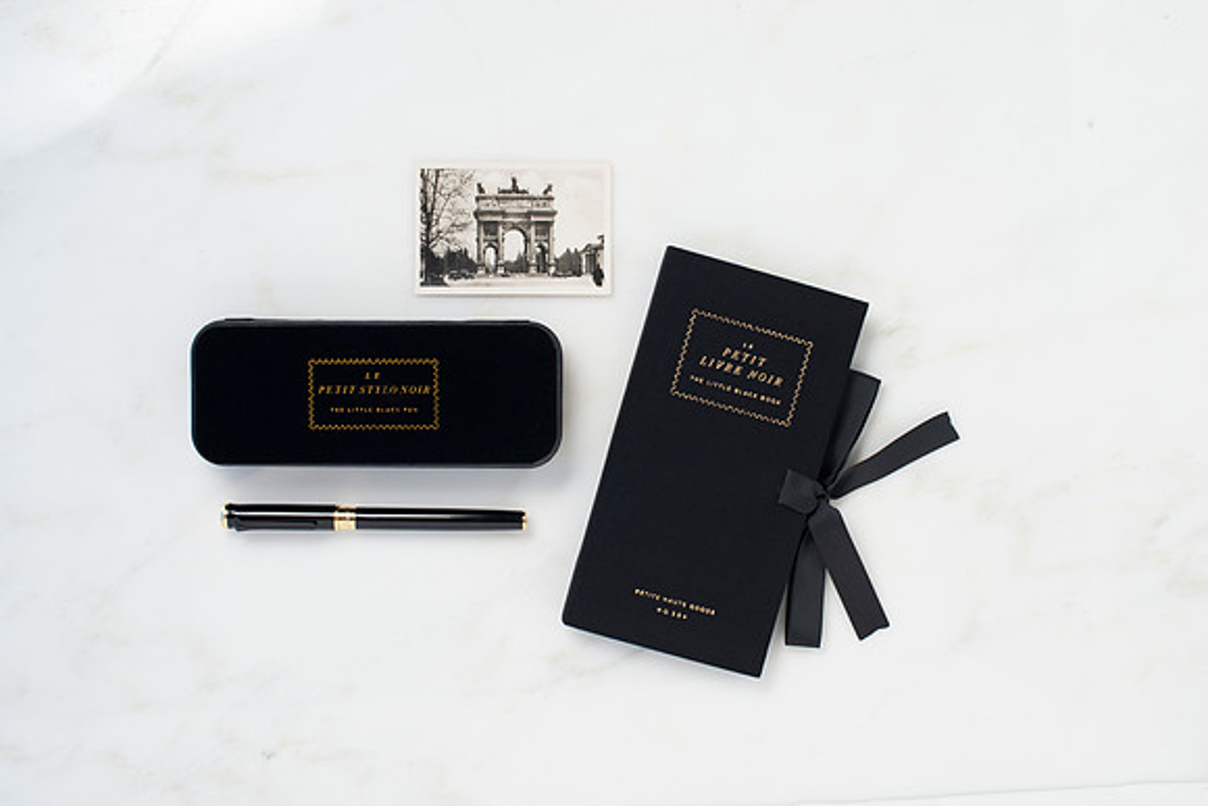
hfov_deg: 39.6
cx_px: 604
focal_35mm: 50
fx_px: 1678
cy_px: 403
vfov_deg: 27.0
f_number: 9
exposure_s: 1/80
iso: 200
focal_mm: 50
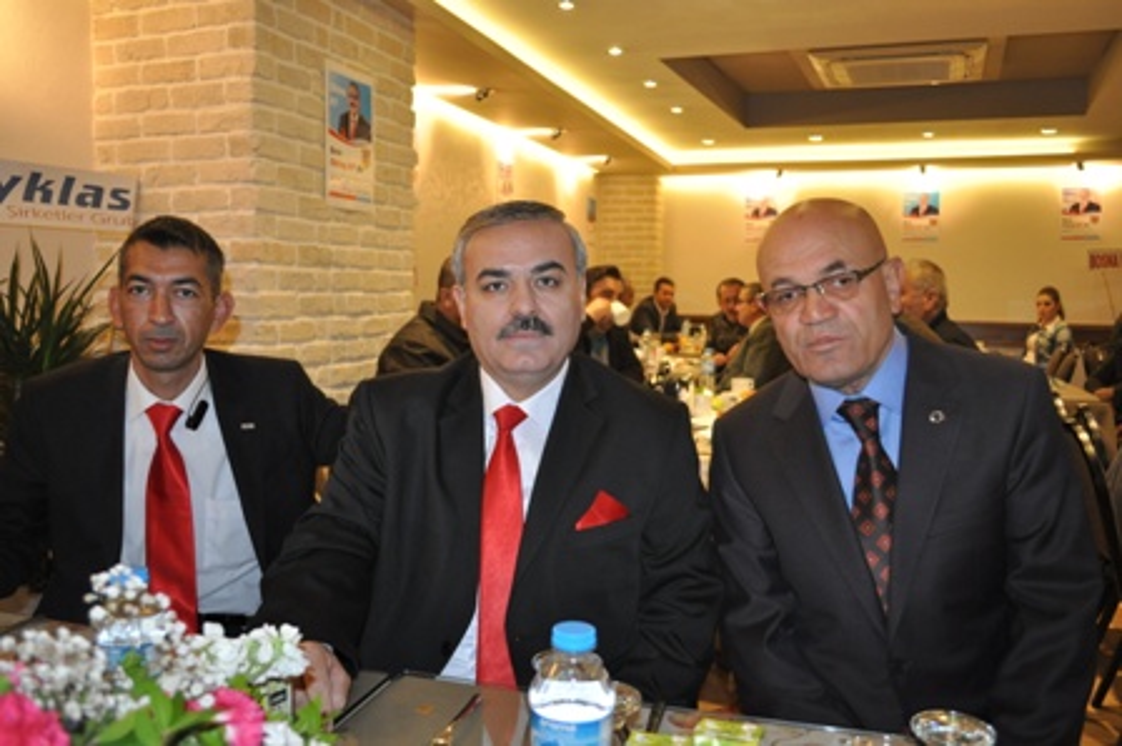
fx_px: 934
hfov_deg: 62.0
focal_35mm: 30
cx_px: 561
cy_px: 373
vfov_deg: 43.5
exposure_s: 1/60
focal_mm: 20
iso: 800
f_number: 3.8
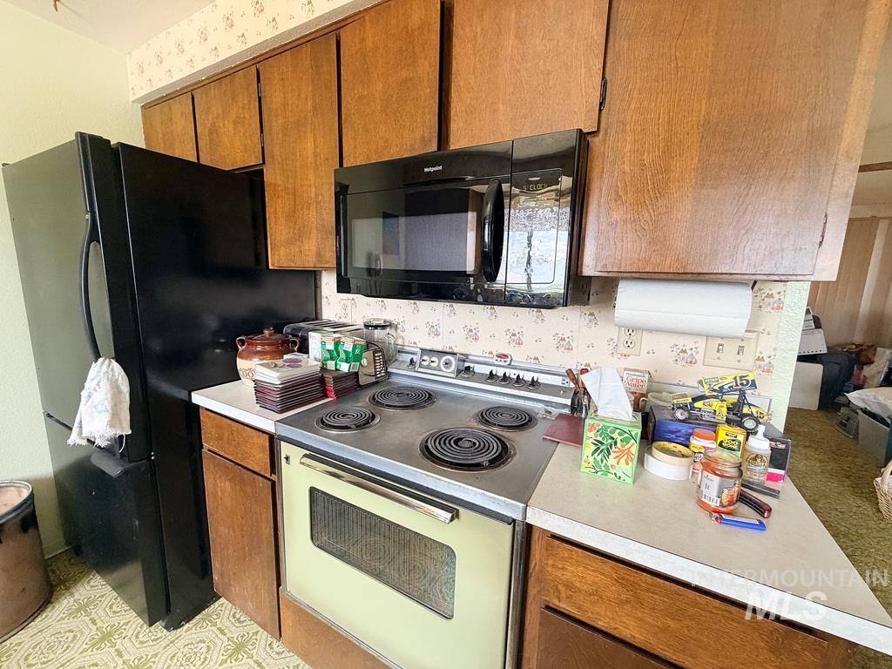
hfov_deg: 102.1
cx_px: 446
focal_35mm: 14
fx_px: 361
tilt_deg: -9.4
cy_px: 334
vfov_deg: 85.7
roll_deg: -1.2
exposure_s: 1/78
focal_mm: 2.22
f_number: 2.2
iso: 320
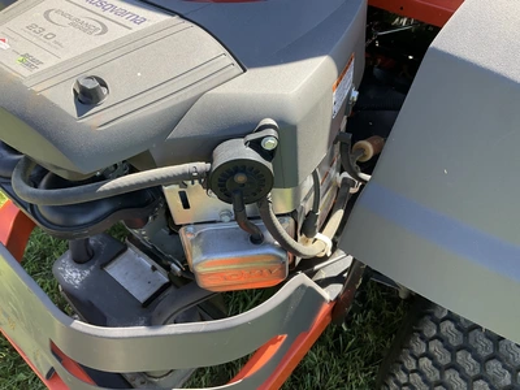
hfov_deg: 61.7
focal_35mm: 29
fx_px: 436
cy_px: 195
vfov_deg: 48.2
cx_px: 260
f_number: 1.8
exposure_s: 1/259
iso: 25
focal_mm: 3
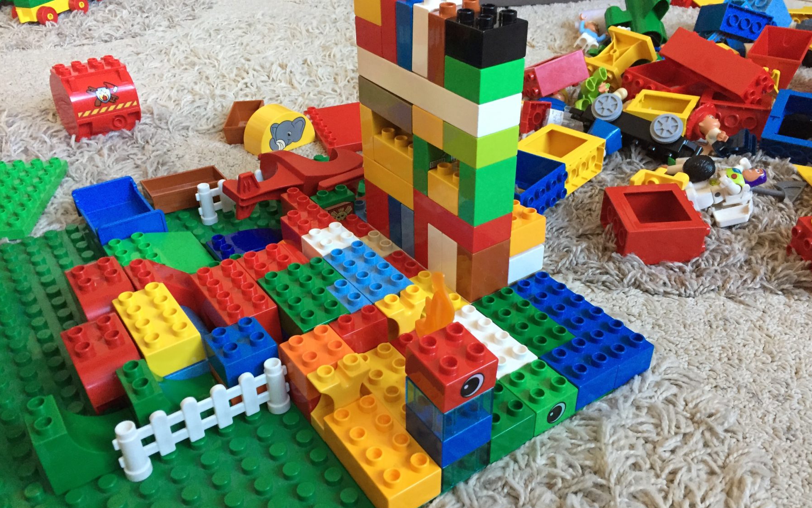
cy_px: 263
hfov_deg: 61.2
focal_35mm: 31
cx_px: 408
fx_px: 686
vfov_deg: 40.6
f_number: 2.2
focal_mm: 4.15
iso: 250
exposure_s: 1/33
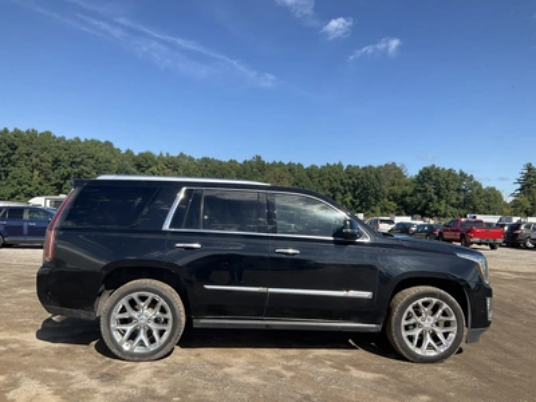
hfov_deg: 61.7
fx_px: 449
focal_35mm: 29
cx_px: 268
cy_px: 201
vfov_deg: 48.2
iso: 25
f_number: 1.8
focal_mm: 3
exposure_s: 1/1534
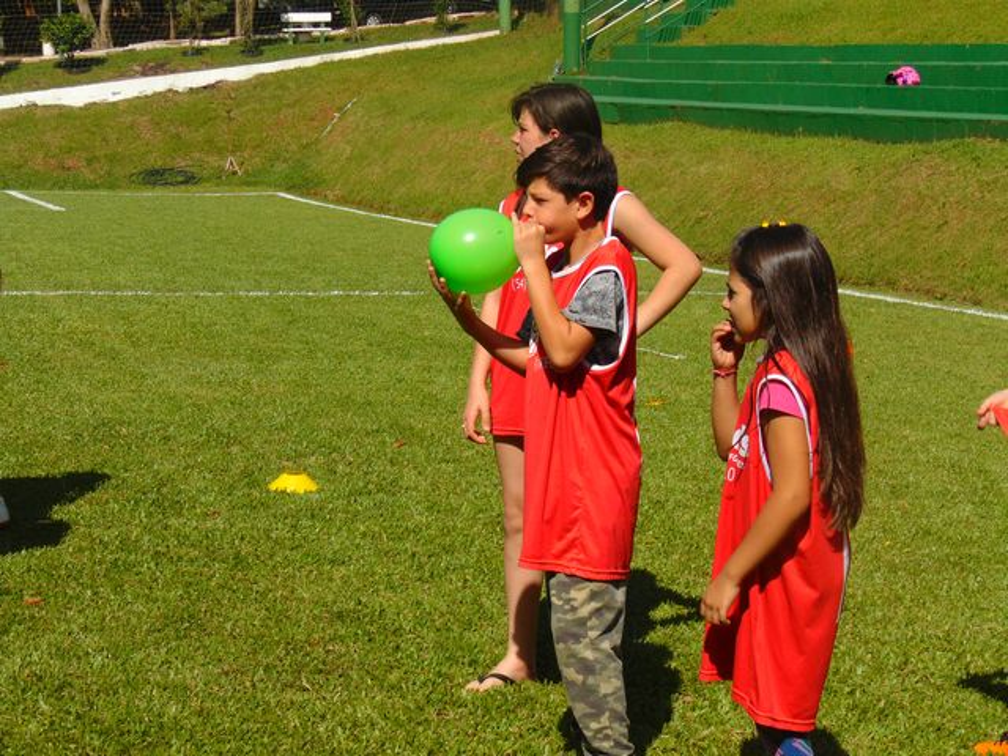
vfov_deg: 20.7
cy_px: 378
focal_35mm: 71
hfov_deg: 27.4
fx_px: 2067
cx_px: 504
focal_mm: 12.8
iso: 80
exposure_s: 1/250
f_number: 9.6
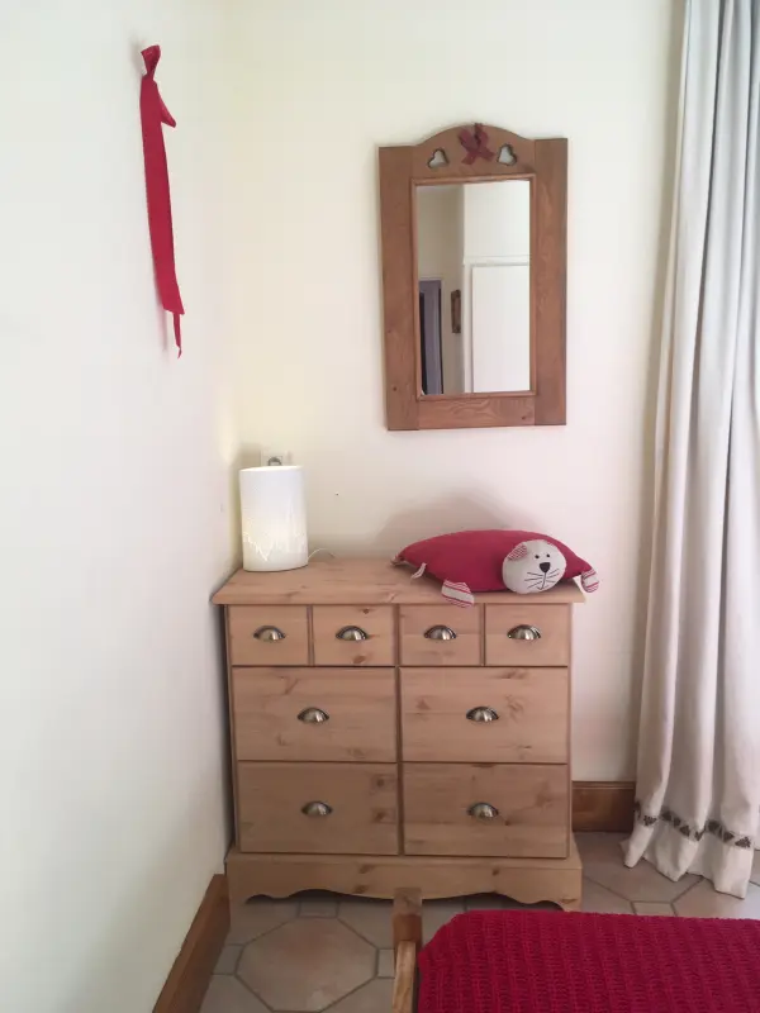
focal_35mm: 29
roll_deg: +1.5
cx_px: 380
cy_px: 506
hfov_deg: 48.2
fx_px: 849
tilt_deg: -9.4
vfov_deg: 61.7
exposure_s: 1/100
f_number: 2.2
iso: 40
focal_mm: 4.15
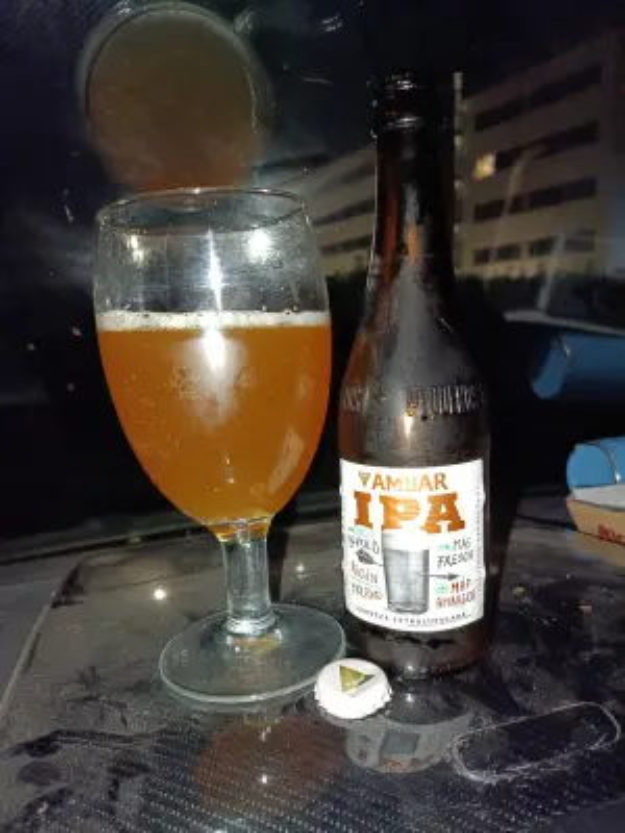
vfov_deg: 69.4
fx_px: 602
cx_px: 312
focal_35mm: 25
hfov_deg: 54.9
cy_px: 416
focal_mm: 4.71
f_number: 1.7
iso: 1600
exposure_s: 1/20
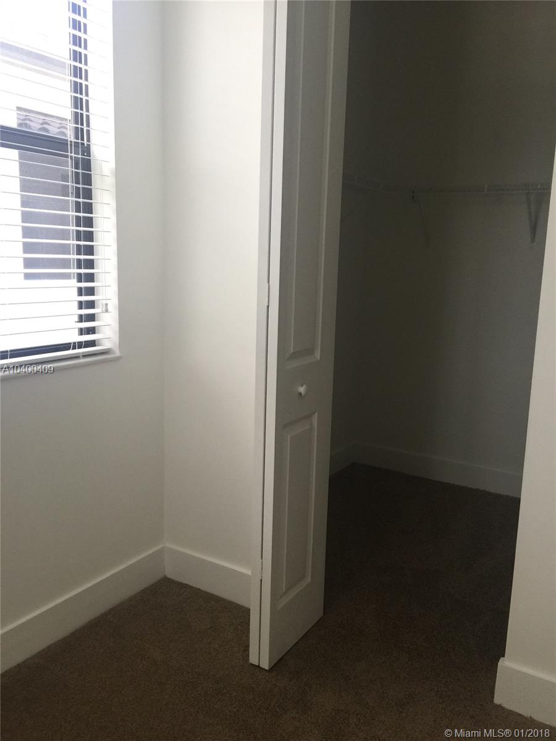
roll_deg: -0.7
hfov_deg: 48.2
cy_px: 370
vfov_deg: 61.7
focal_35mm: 29
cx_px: 278
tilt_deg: -10.2
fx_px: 621
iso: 40
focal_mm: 4.15
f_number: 2.2
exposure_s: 1/40
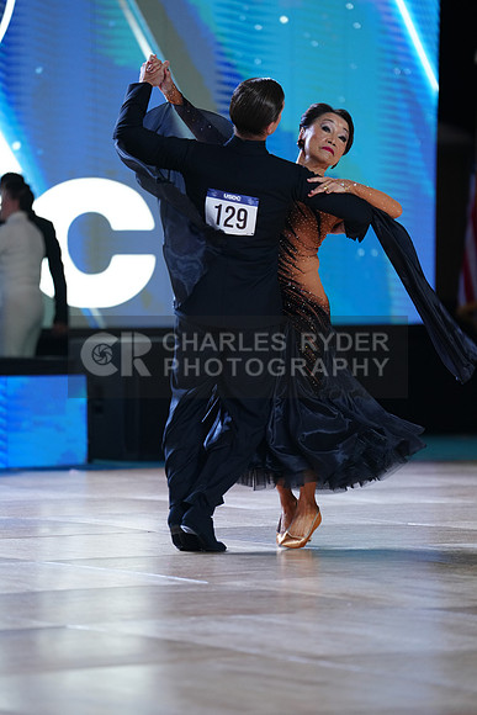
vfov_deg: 10.3
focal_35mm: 200
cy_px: 358
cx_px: 238
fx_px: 3972
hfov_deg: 6.9
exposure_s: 1/500
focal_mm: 200
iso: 800
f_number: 2.8
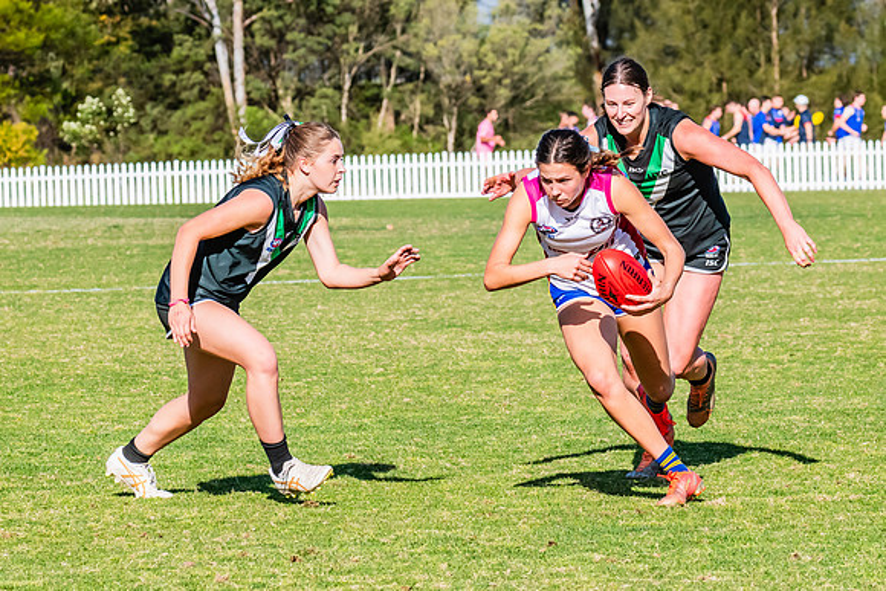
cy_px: 244
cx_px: 601
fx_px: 7631
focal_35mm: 310
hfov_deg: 6.6
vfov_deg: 4.4
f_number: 10
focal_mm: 170
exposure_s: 1/1600
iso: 800
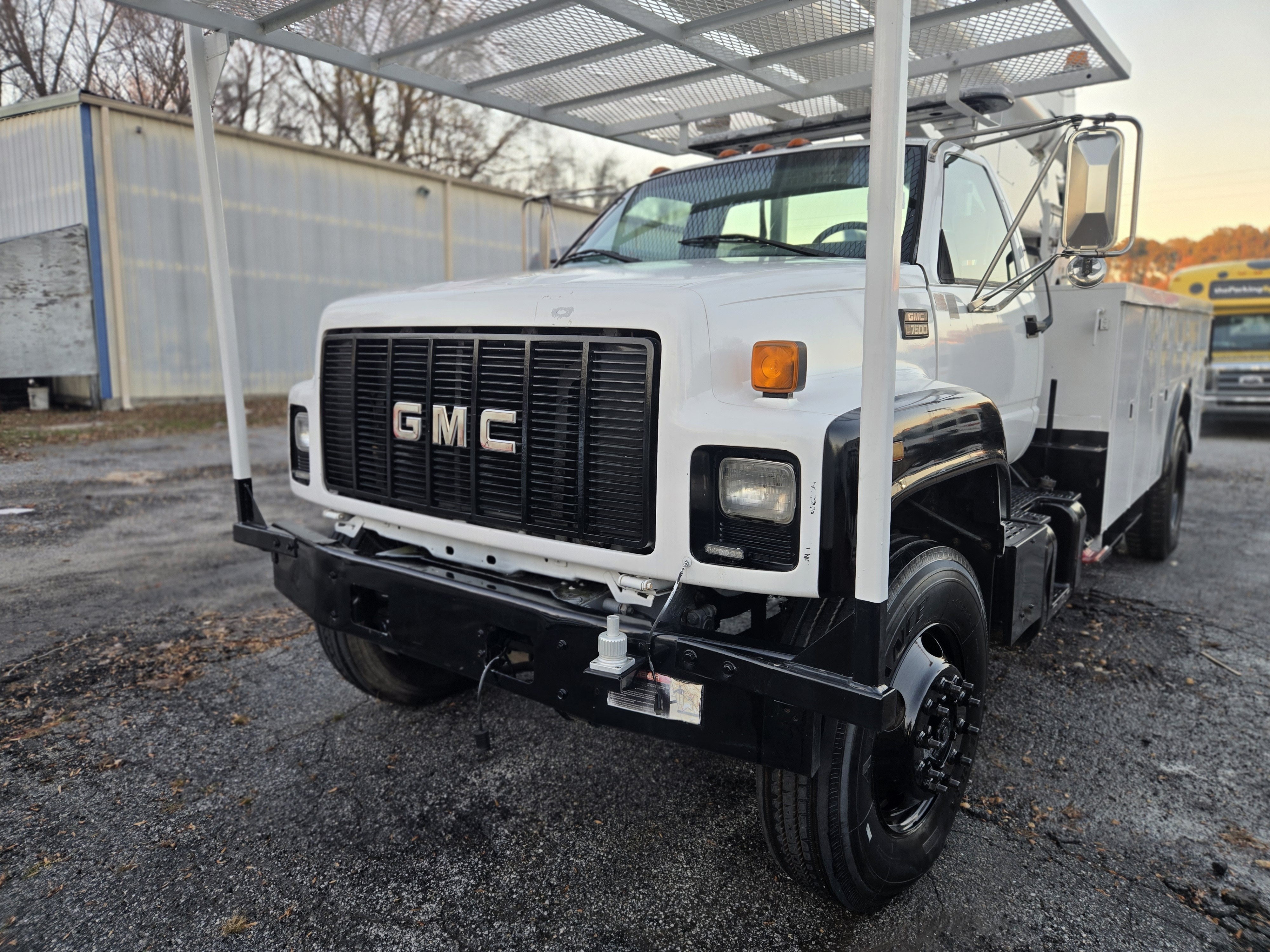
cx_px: 635
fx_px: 844
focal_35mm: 23
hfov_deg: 73.9
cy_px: 476
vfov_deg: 58.9
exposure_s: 1/120
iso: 40
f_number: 1.8
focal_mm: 5.4
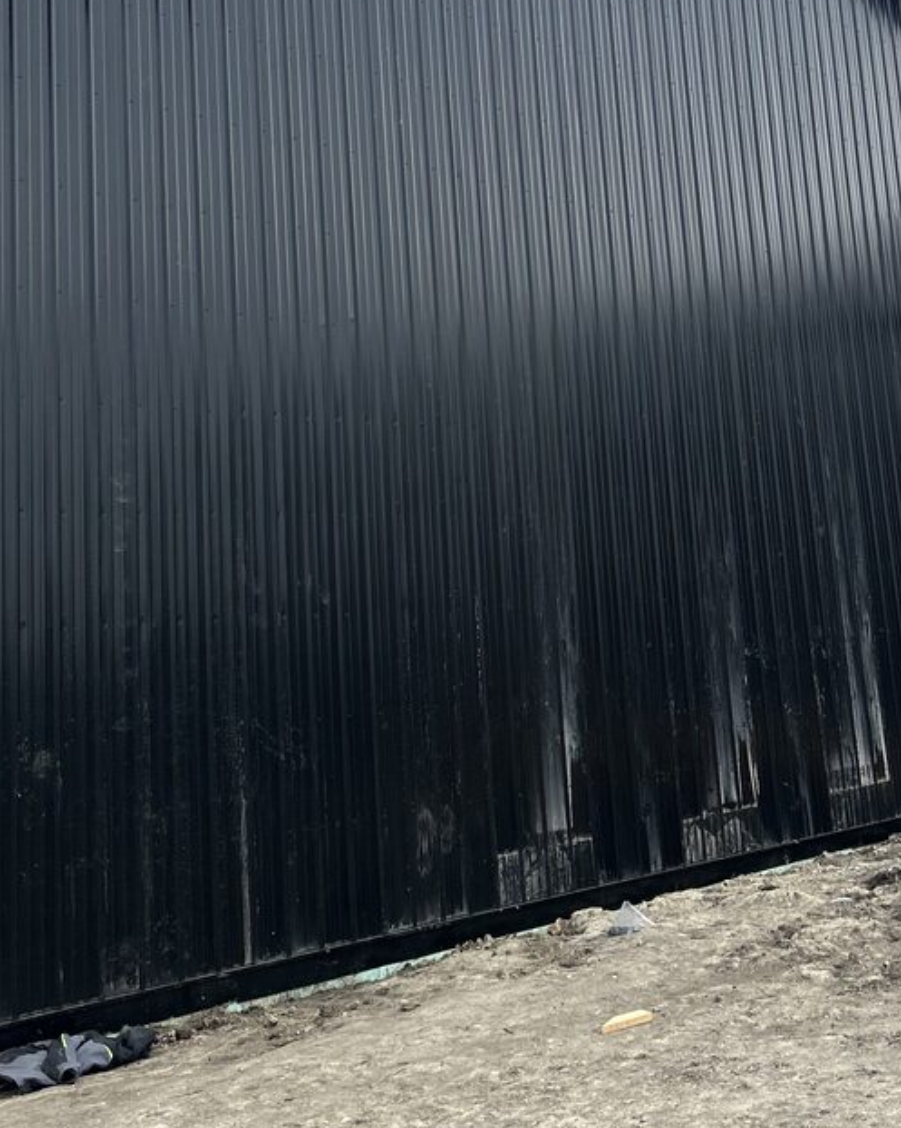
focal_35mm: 49
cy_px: 308
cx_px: 696
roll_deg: +5.9
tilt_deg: +11.9
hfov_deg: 30.2
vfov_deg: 37.3
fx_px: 1635
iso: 50
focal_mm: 5.7
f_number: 1.5
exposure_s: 1/2513
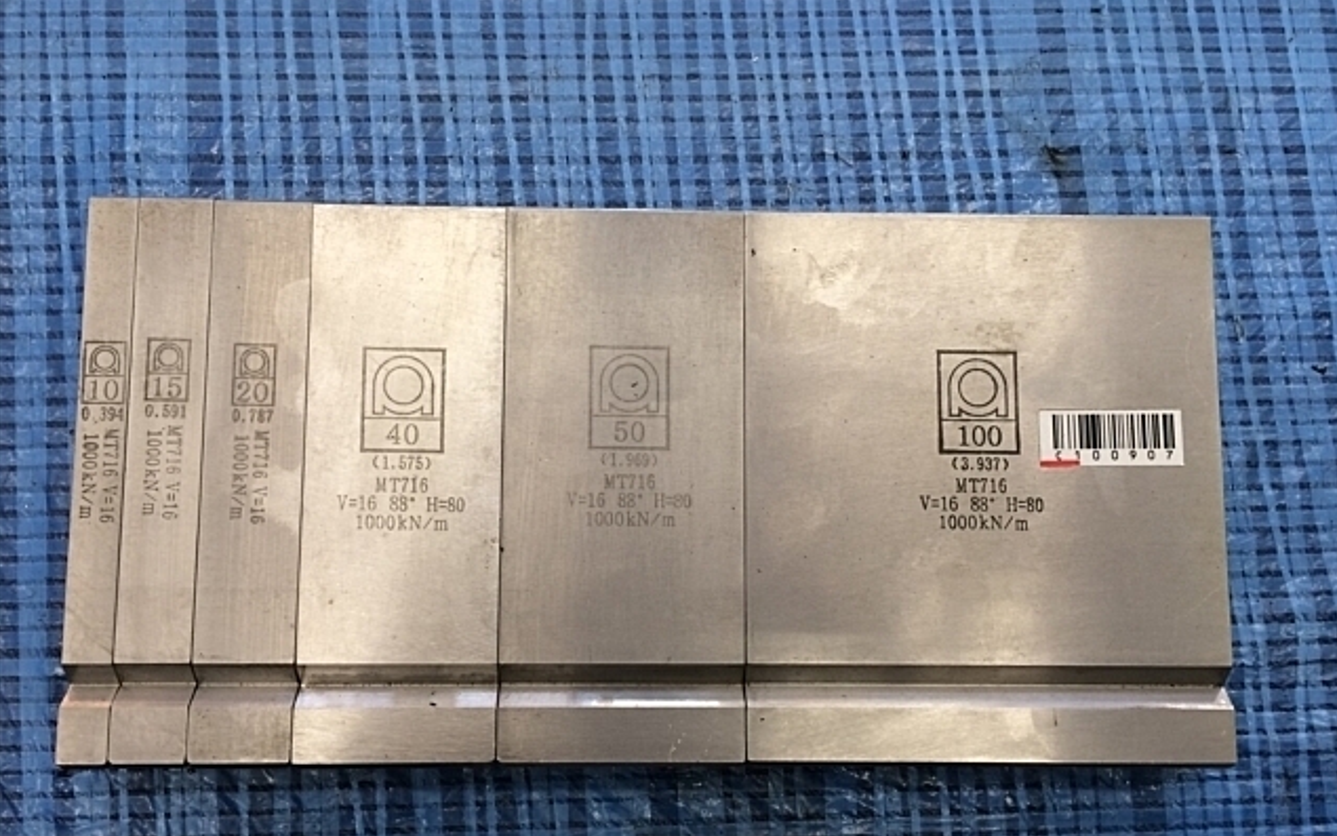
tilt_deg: -82.5
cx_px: 672
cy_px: 480
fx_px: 1130
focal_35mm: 31
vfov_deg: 40.5
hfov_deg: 61.2
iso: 40
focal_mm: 4.15
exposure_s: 1/40
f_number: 2.2
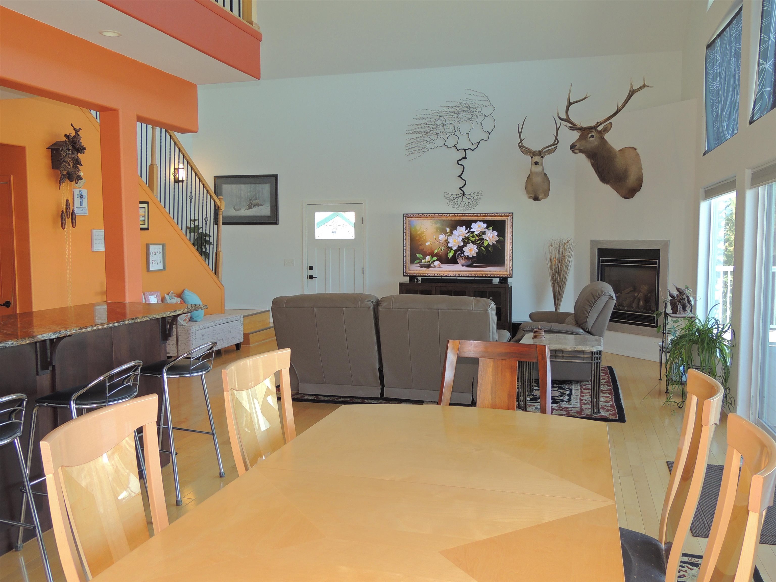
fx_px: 673
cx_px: 388
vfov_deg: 46.8
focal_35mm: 30
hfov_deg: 60.0
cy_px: 291
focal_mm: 5.3
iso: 110
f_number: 3.1
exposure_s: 1/40
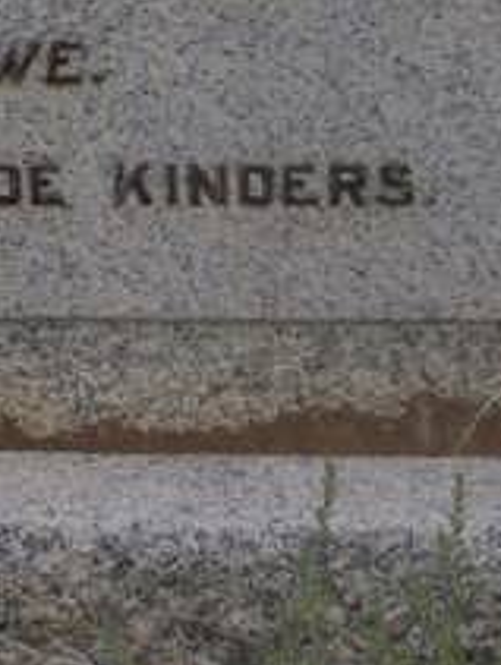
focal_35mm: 172
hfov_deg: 8.6
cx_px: 22
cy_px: -211
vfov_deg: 11.2
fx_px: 3304
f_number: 4.5
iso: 200
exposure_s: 1/250
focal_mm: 21
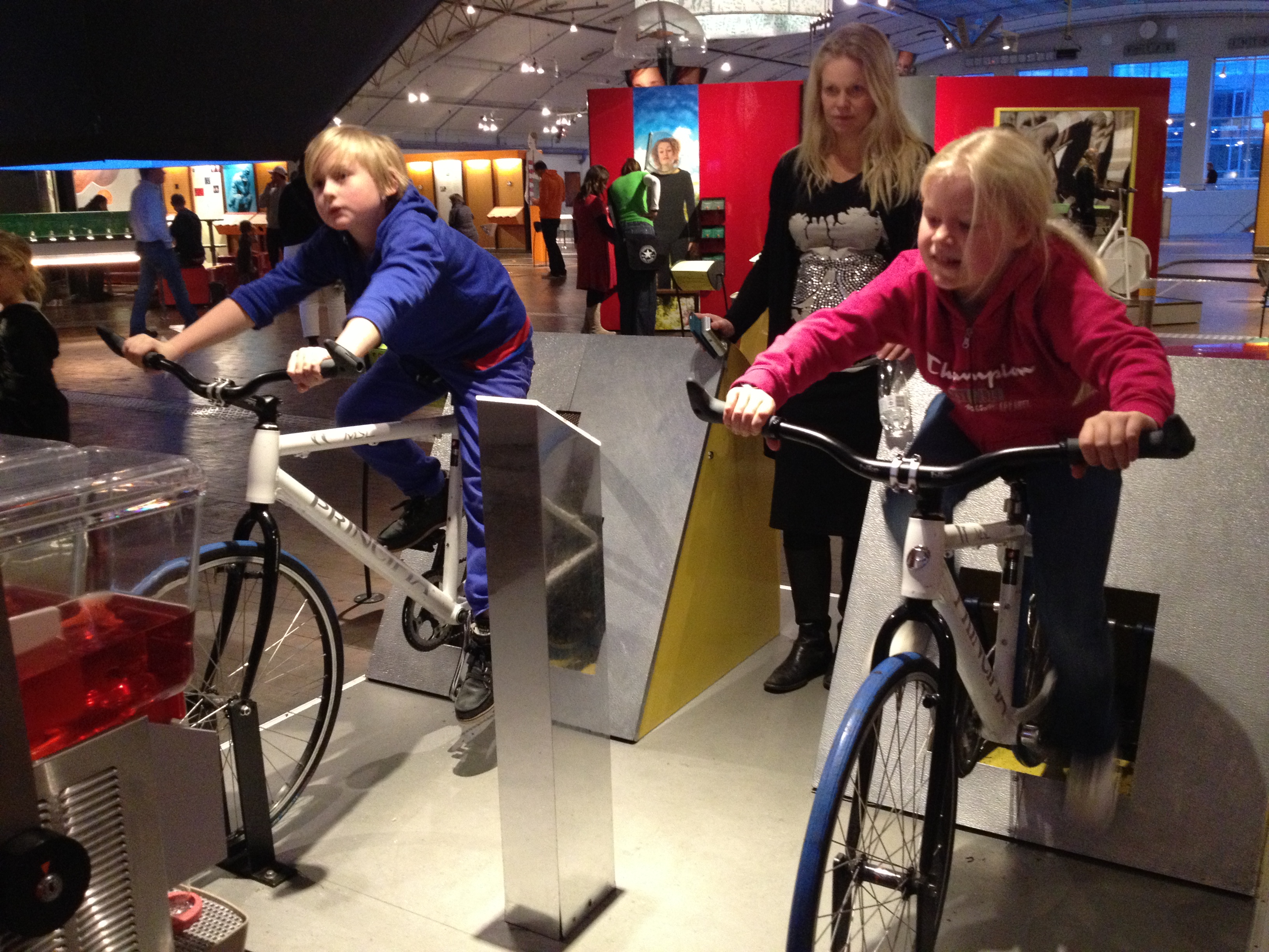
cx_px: 634
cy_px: 476
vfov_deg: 40.7
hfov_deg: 52.6
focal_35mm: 35
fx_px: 1283
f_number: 2.4
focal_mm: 4.28
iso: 400
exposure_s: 1/20
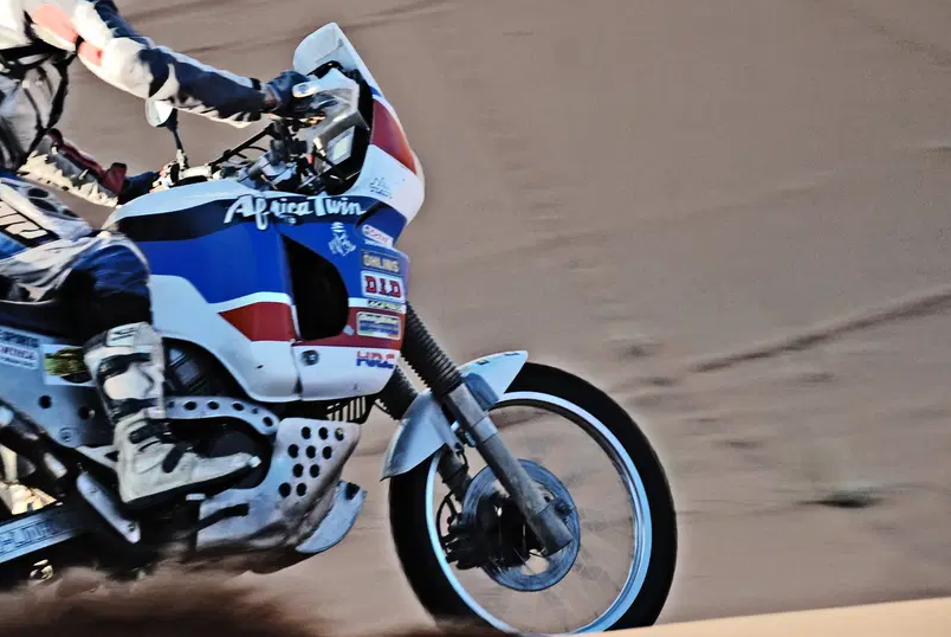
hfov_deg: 11.4
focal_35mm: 179
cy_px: 236
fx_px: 4734
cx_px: 247
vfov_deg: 7.7
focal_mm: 80
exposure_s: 1/160
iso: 200
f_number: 5.6
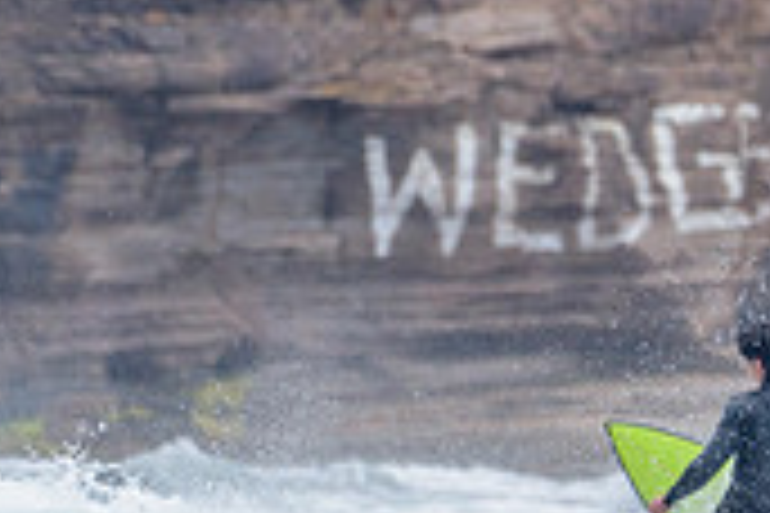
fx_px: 44400
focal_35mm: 2076
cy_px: 453
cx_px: 737
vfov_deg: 0.7
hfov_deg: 1.0
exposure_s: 1/2000
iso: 320
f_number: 5.6
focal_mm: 500
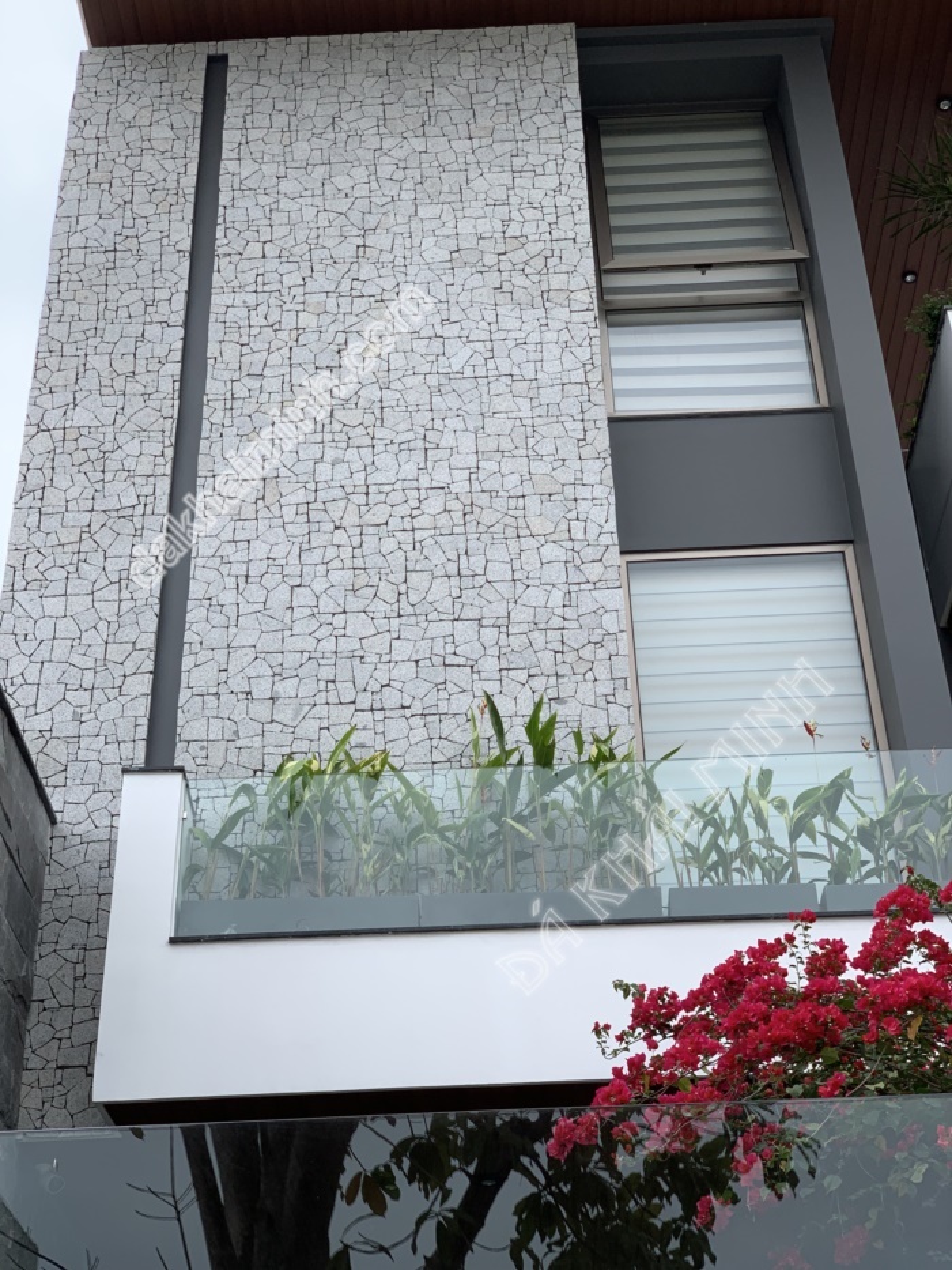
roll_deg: +2.9
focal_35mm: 52
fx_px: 1906
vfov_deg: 36.8
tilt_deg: +36.9
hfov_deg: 28.0
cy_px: 635
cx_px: 476
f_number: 2.4
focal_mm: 6
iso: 16
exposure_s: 1/466
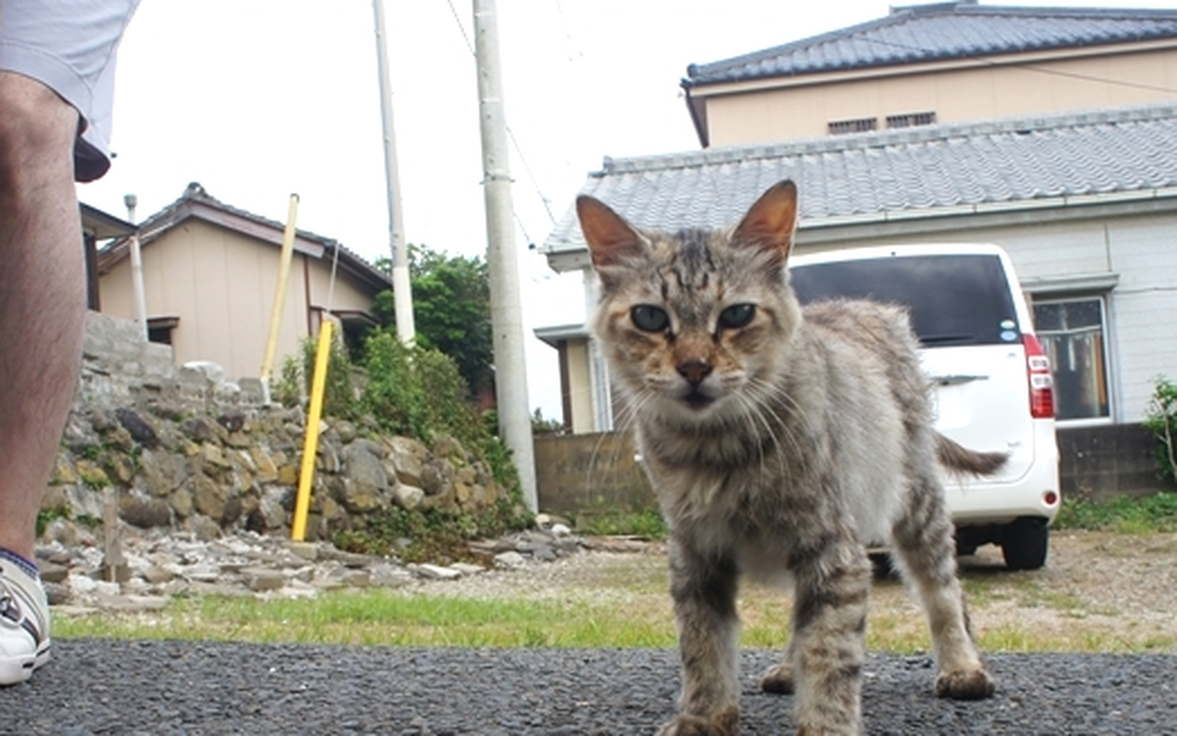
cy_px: 575
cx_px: 590
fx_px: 1347
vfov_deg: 29.9
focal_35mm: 42
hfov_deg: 47.2
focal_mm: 18
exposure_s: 1/80
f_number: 8
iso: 200
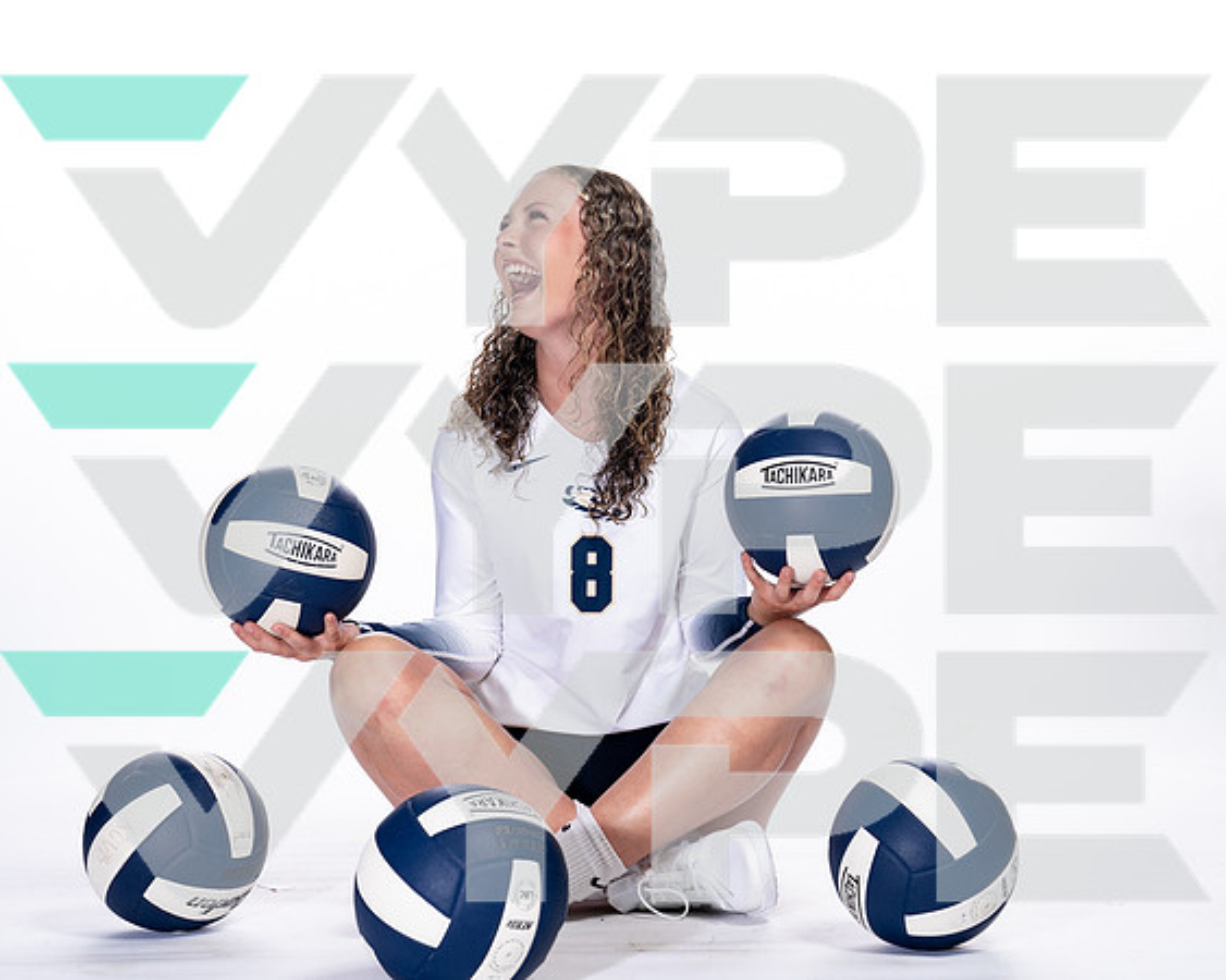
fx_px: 2427
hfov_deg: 28.3
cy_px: 421
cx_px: 675
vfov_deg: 22.8
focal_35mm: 67
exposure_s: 1/250
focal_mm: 49
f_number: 5.6
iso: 100
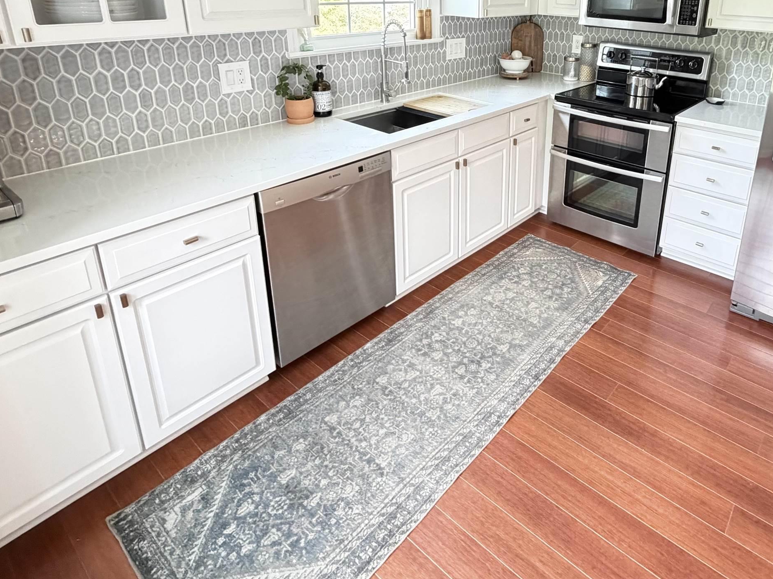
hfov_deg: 72.0
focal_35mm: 23
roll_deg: -1.9
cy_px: 137
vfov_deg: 55.7
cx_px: 508
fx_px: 514
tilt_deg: -17.9
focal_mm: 2.22
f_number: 2.2
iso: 500
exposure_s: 1/60
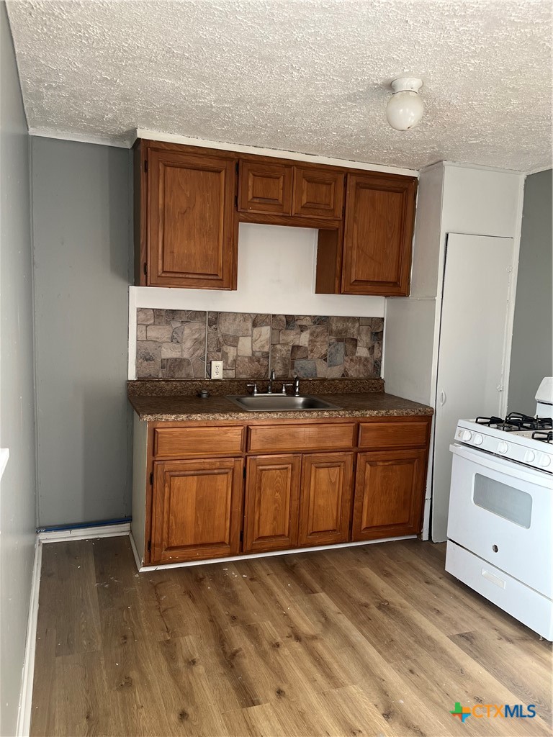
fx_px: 554
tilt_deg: -7.0
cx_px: 276
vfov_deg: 67.3
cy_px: 368
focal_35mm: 26
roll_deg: -1.6
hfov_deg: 53.1
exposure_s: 1/121
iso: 64
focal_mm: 5.1
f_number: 1.6
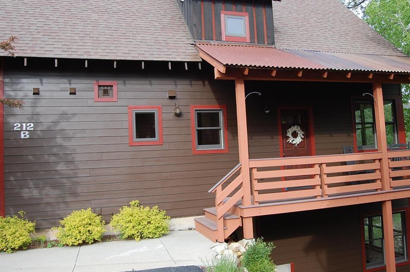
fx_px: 352
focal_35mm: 31
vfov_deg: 42.1
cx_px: 221
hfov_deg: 60.3
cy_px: 126
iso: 400
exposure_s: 1/100
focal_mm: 18
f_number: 9
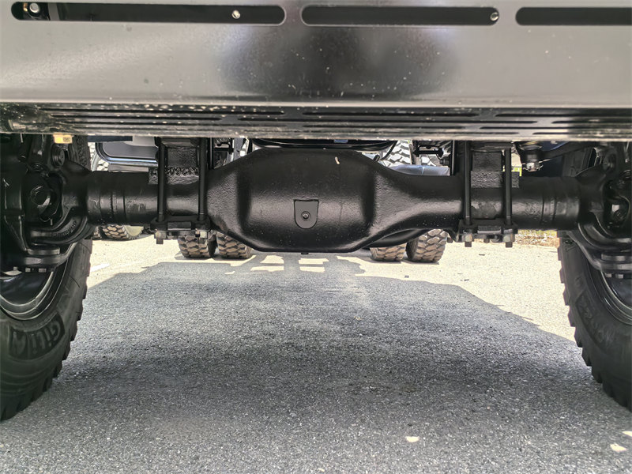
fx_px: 657
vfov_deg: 39.7
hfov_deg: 51.4
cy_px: 237
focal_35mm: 36
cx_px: 316
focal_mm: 5.75
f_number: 2
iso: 50
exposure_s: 1/1256
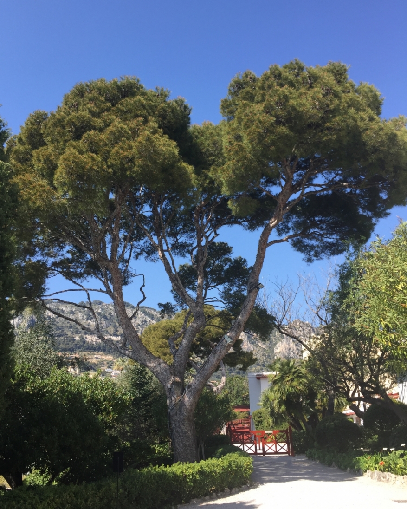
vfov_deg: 57.2
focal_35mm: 31
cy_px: 244
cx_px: 201
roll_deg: -0.4
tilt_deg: +21.3
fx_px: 467
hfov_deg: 47.1
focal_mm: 4.15
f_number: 2.2
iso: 32
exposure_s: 1/760
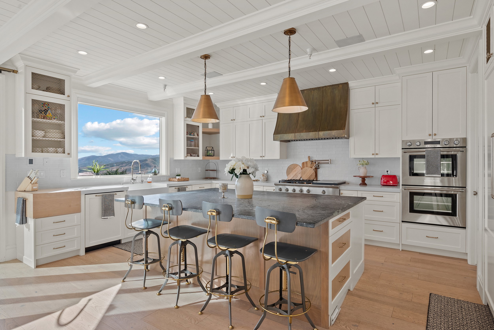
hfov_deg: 85.4
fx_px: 268
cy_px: 165
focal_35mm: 20
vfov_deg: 63.3
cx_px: 247
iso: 500
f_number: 8
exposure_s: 1/20
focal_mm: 19.5
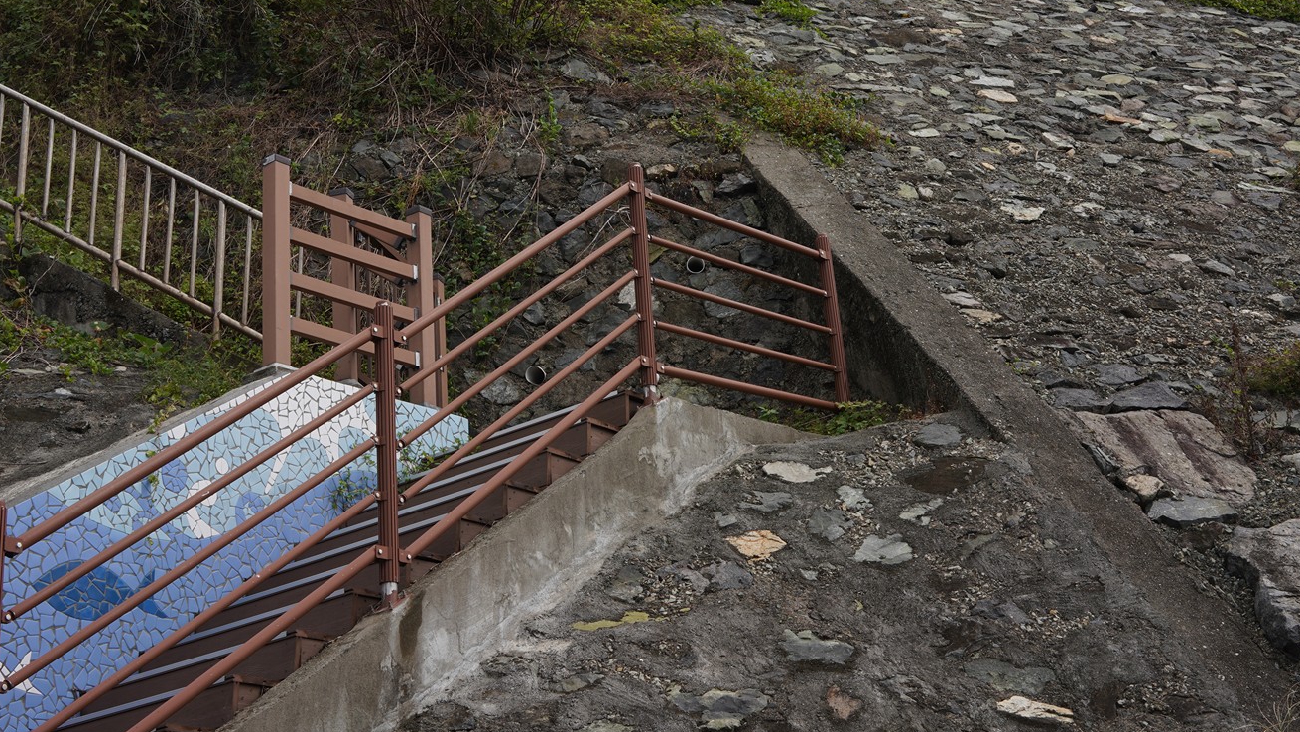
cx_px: 668
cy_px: 126
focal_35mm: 56
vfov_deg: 21.1
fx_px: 1930
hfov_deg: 37.2
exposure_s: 1/100
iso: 100
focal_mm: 35
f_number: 13
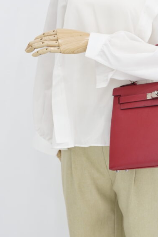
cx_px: 119
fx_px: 593
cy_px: 127
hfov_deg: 15.1
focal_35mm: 90
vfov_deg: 22.6
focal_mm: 50
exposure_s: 1/8
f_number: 6.3
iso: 640
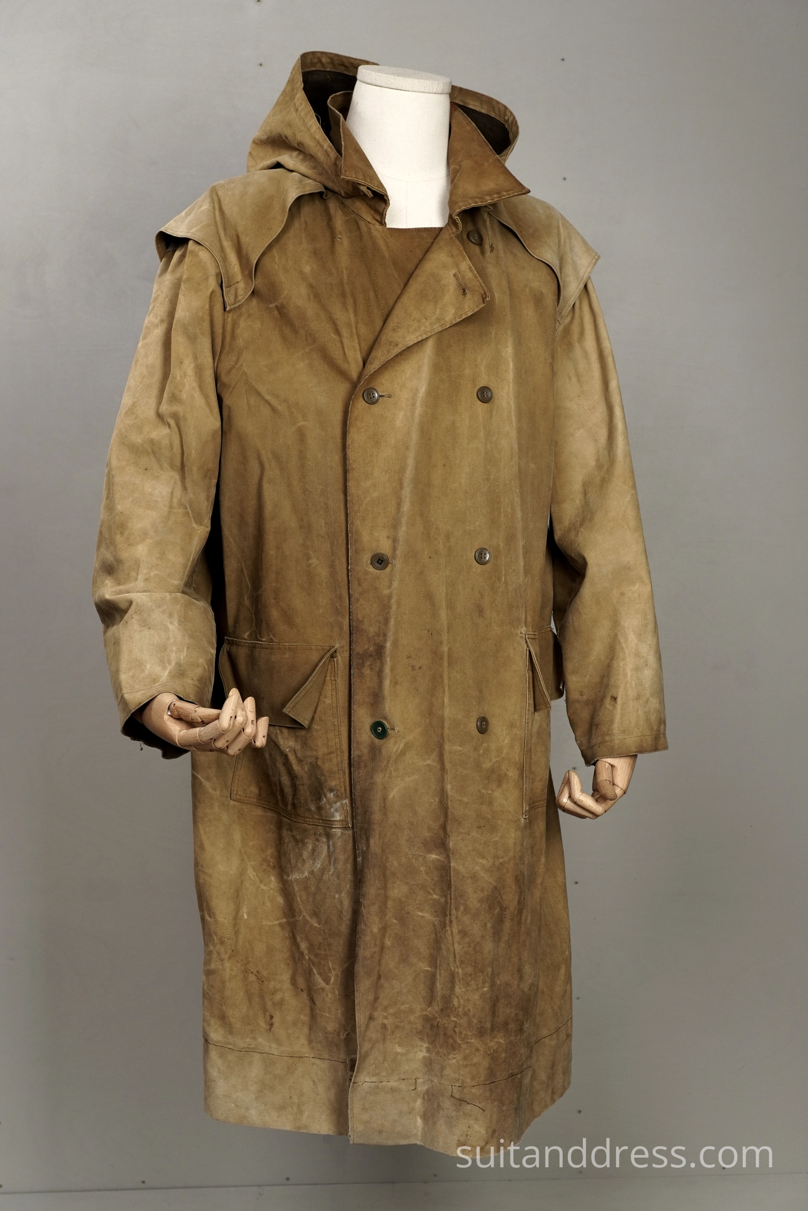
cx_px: 404
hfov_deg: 28.1
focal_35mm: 48
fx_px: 1616
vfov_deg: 41.1
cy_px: 606
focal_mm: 32
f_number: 6.3
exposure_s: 1/40
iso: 400
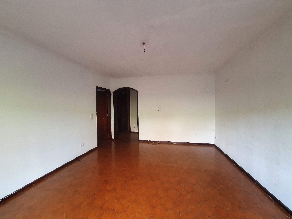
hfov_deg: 106.2
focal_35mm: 13
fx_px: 110
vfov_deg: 89.9
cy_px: 110
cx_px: 146
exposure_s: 1/50
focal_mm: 1.8
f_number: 2.2
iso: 320
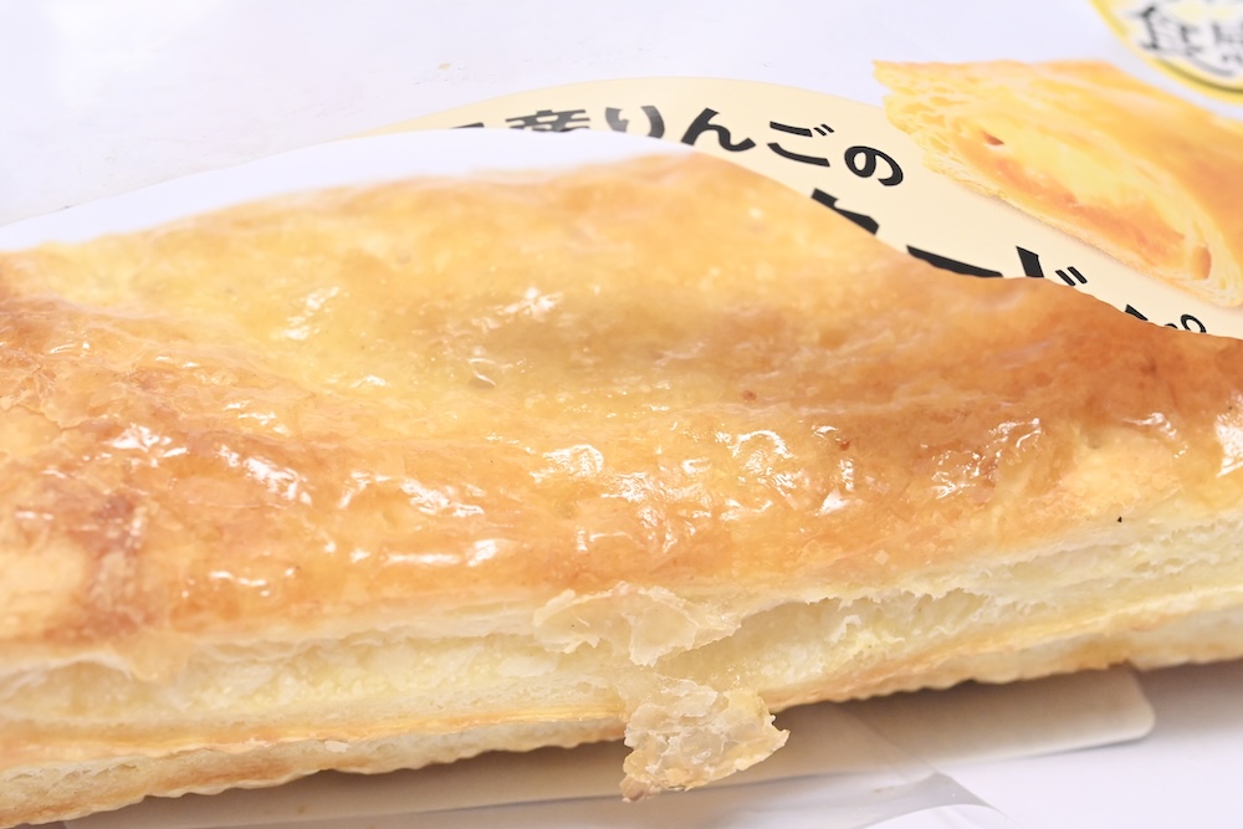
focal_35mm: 60
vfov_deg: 22.6
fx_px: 2072
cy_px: 414
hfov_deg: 33.4
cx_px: 622
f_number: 10
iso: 6400
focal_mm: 60
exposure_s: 1/160
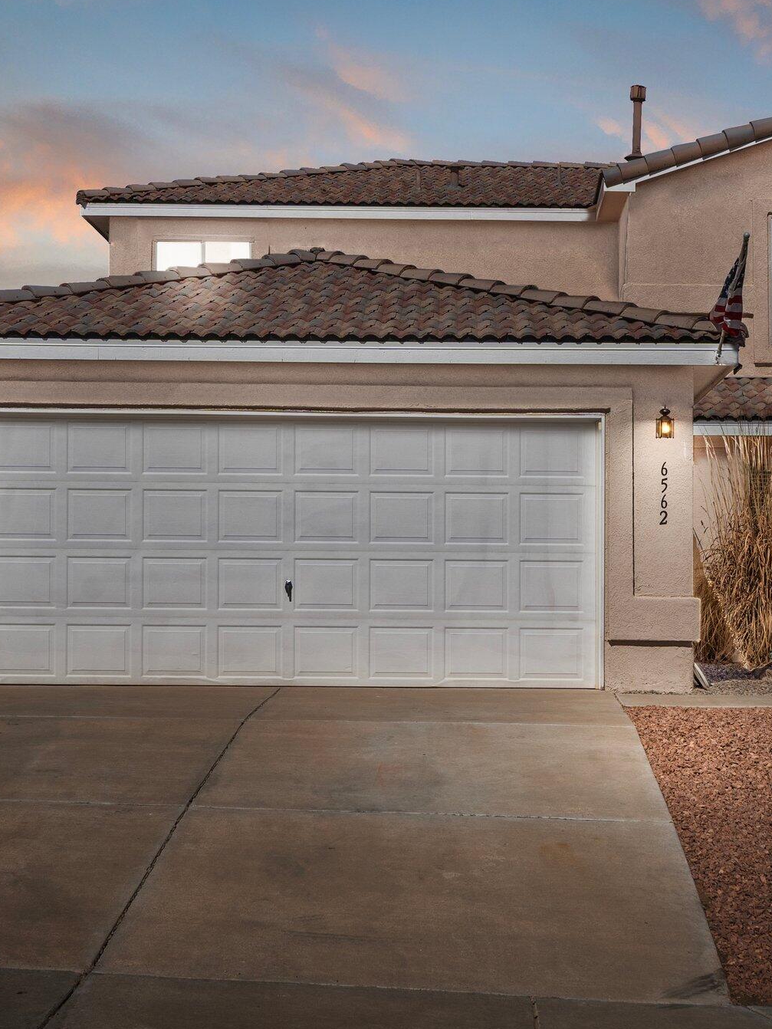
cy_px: 512
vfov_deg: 29.4
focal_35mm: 66
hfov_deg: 22.1
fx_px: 1962
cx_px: 534
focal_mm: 30
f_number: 9
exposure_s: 1/2500
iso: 320
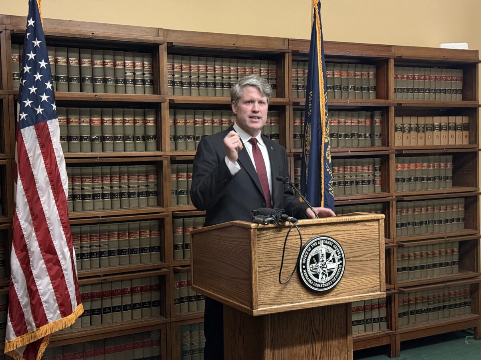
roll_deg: +1.5
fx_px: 667
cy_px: 180
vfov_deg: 30.3
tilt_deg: -2.3
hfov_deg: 39.7
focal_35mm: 48
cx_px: 240
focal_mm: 6.76
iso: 400
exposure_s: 1/40
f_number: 1.78
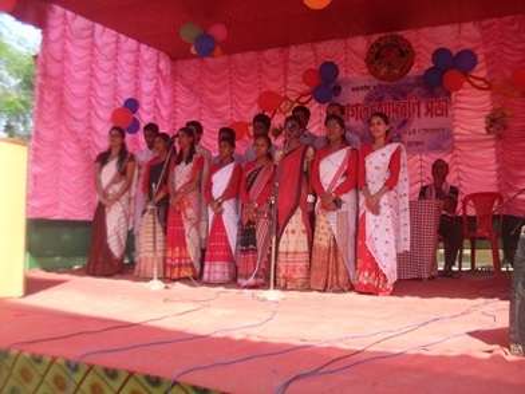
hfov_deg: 49.0
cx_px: 262
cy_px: 197
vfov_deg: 37.7
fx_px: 576
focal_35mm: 38
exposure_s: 1/250
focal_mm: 6.3
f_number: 2.8
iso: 80
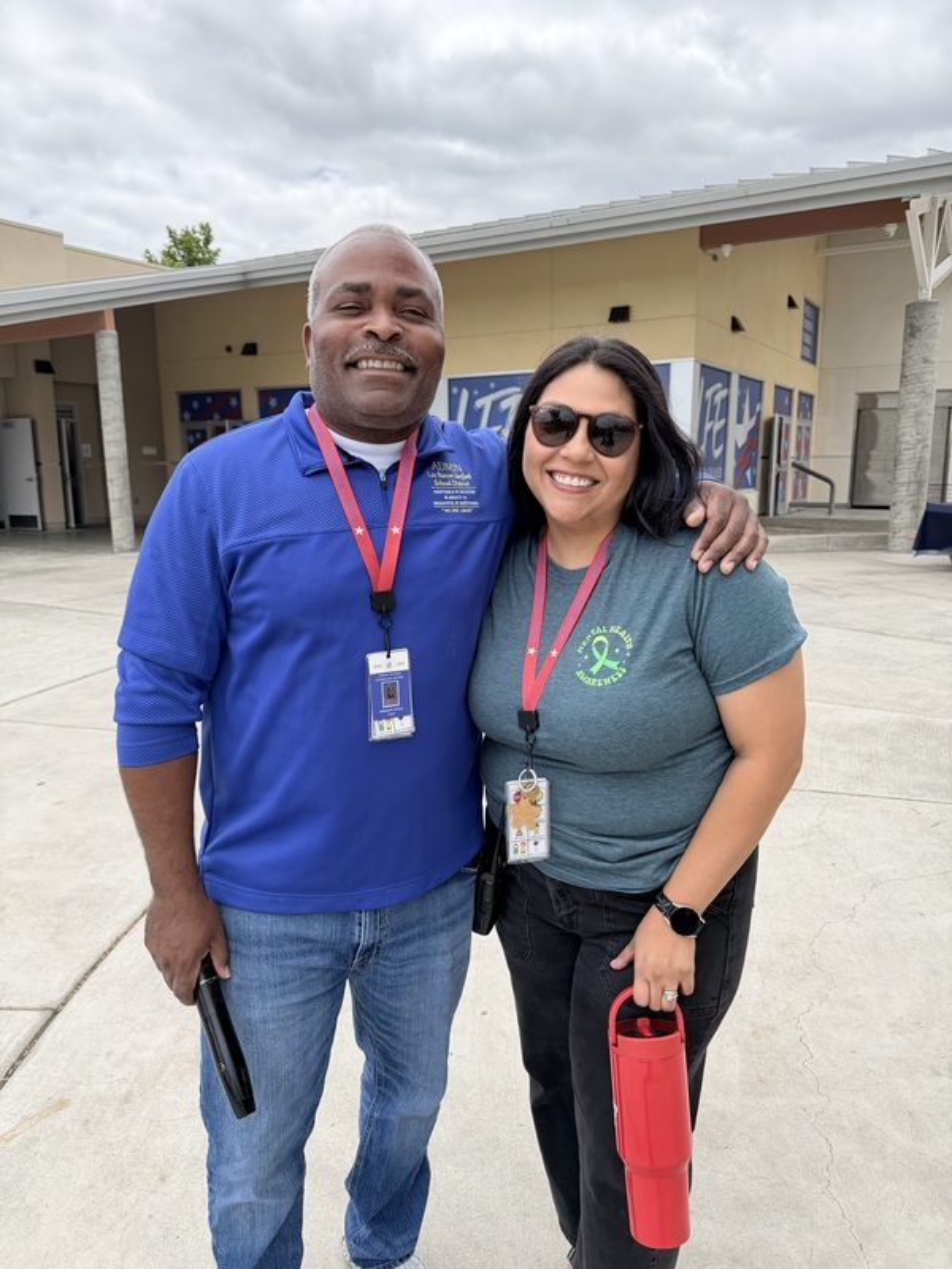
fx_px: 880
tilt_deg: -10.3
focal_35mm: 24
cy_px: 634
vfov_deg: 71.6
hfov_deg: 56.8
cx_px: 476
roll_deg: +0.0
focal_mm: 6.76
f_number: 1.78
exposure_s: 1/2525
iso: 100
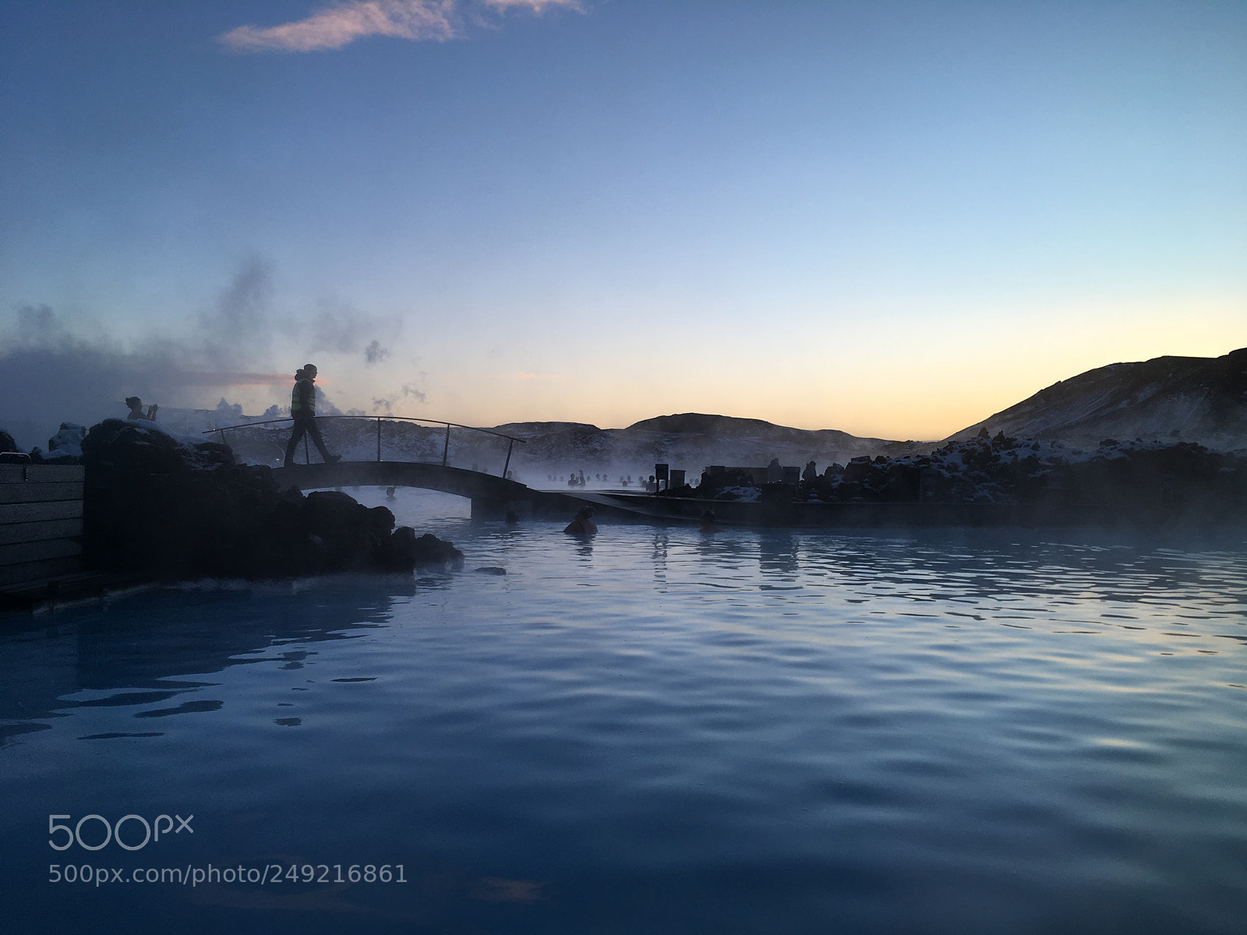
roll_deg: -1.8
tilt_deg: -1.1
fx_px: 1045
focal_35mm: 29
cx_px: 624
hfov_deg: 61.7
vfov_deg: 48.2
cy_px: 468
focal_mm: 4.15
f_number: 2.2
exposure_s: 1/143
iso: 25
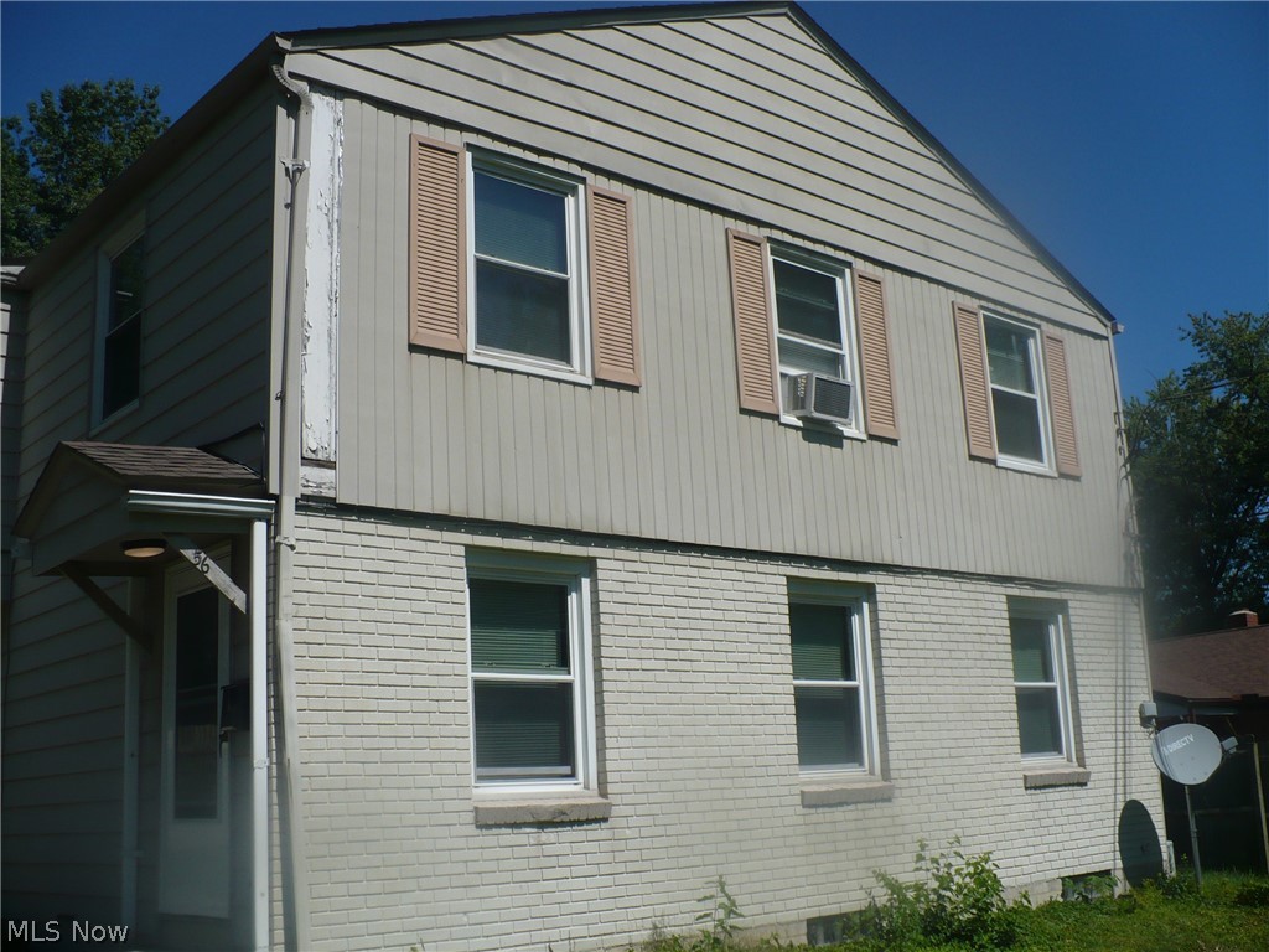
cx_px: 634
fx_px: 1356
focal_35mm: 37
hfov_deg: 50.1
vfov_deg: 38.7
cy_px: 476
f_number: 8
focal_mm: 6.1
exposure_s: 1/500
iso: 100
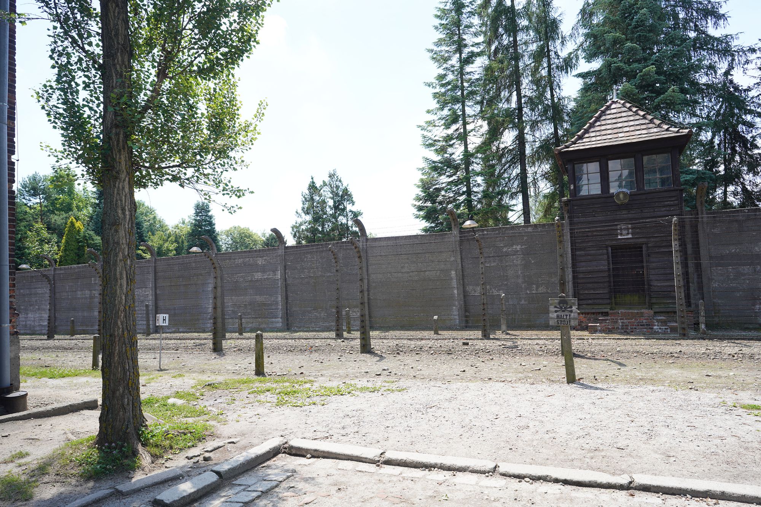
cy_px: 254
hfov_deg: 73.7
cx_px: 380
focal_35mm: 24
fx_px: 507
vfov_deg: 53.1
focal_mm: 24
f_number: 7.1
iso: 100
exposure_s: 1/100
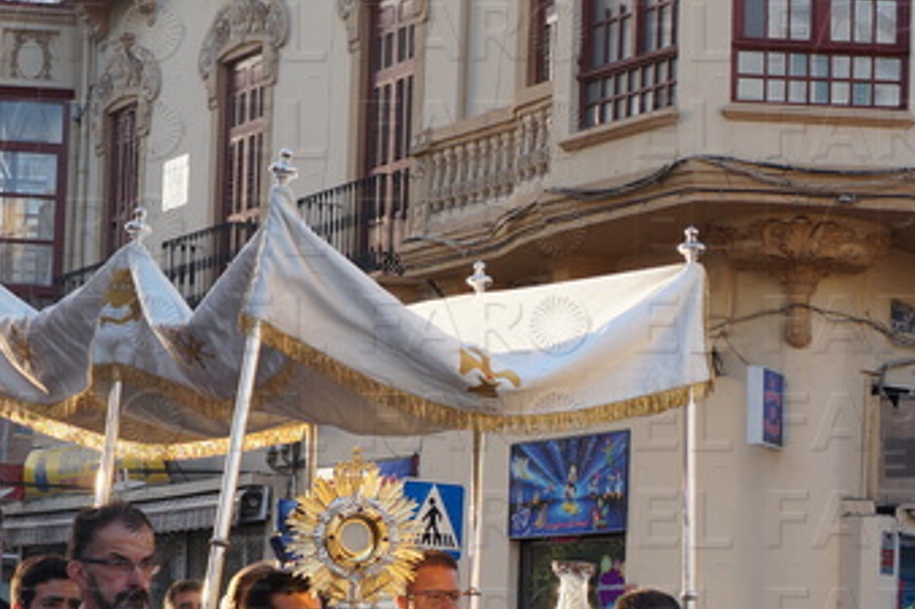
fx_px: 2540
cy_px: 617
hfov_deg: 20.1
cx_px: 780
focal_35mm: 100
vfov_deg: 13.5
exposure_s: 1/80
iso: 100
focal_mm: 22
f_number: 6.3
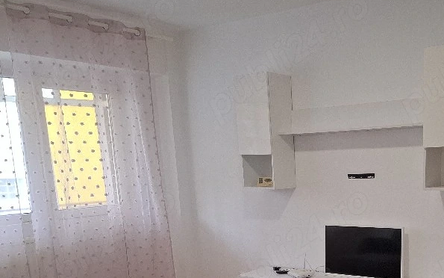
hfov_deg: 46.3
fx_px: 496
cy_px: 257
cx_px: 337
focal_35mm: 41
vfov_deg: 29.8
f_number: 1.8
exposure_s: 1/100
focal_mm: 5.54
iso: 50
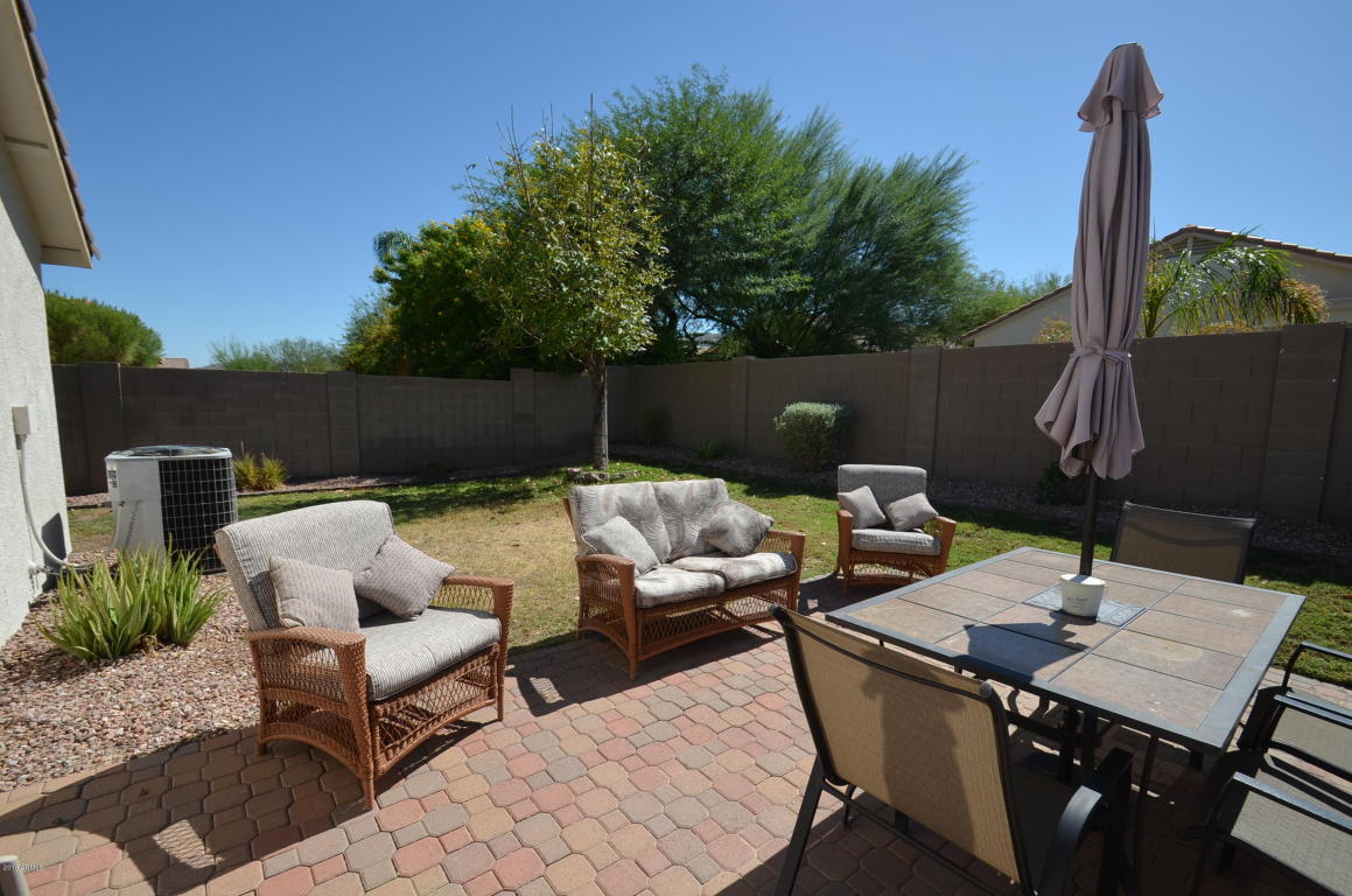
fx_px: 562
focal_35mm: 15
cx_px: 676
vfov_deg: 77.1
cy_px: 448
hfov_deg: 100.5
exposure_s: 1/320
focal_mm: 10
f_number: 9
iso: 100
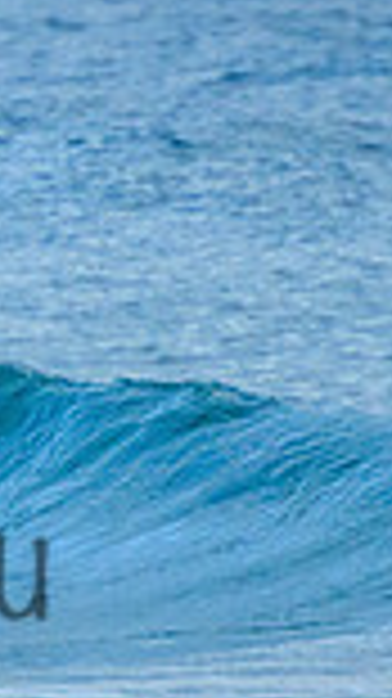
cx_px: -598
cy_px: 446
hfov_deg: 0.6
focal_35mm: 2156
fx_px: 39905
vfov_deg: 1.0
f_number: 5.6
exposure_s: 1/1600
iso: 1250
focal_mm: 400
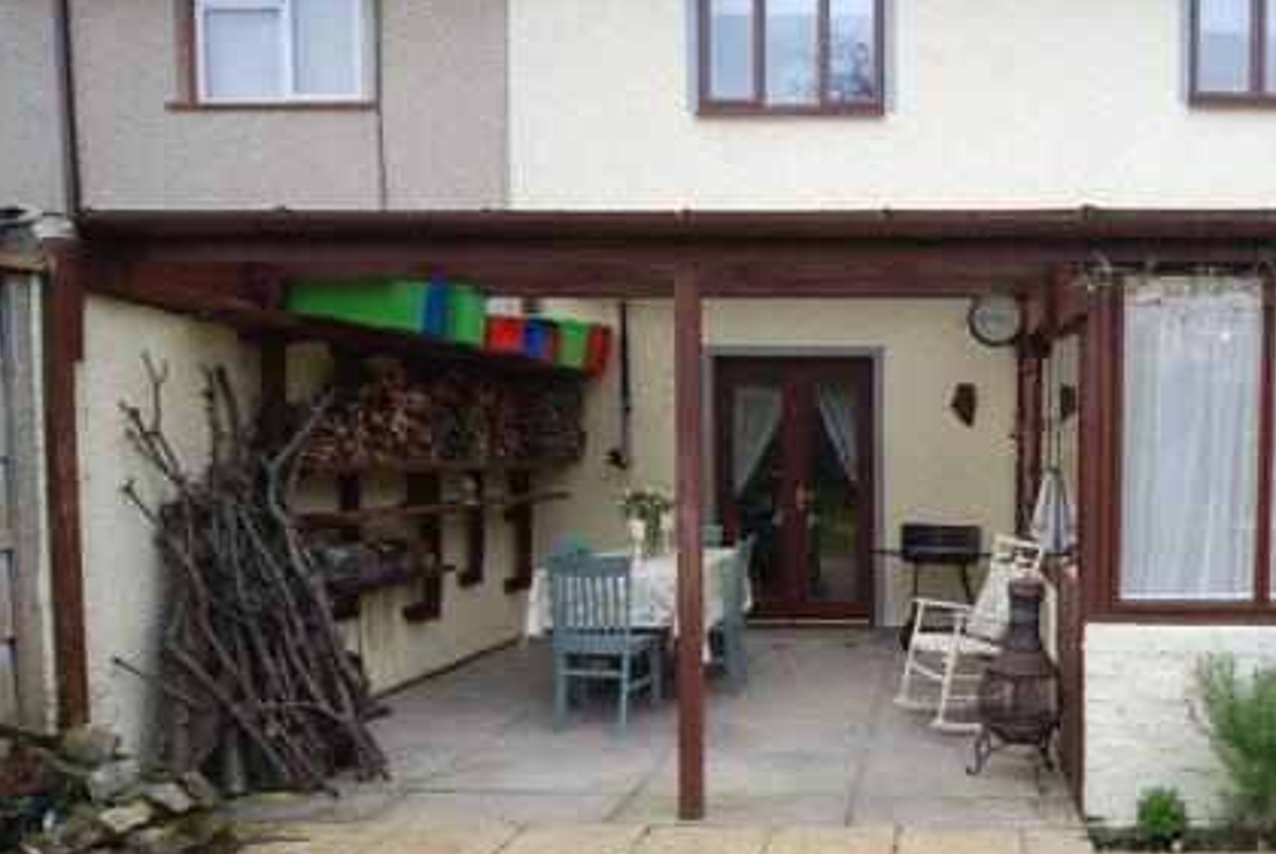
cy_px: 488
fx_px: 993
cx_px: 962
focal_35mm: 28
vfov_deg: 46.4
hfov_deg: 61.6
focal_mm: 12
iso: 200
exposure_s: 1/80
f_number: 4.5
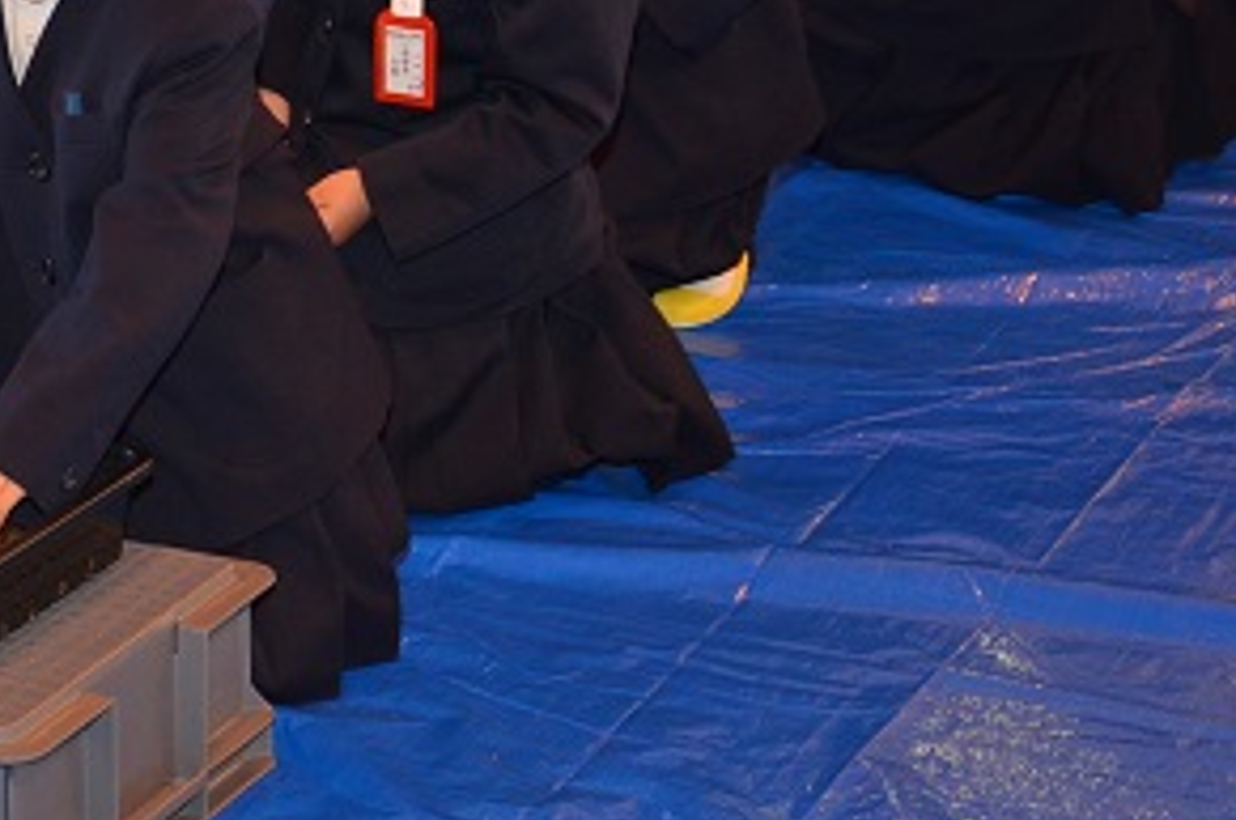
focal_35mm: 153
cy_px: 198
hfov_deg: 13.2
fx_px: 5249
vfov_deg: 8.9
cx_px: -68
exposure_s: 1/60
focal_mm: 45
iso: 800
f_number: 7.1
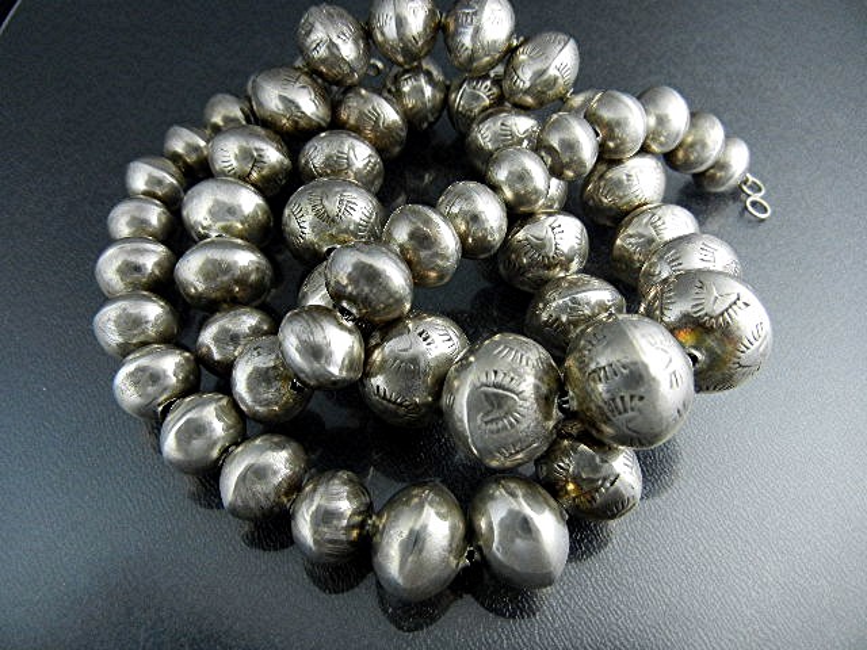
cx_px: 434
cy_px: 325
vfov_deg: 46.8
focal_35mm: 30
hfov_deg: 60.0
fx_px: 751
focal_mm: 5.4
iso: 400
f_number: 3.5
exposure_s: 1/32.8
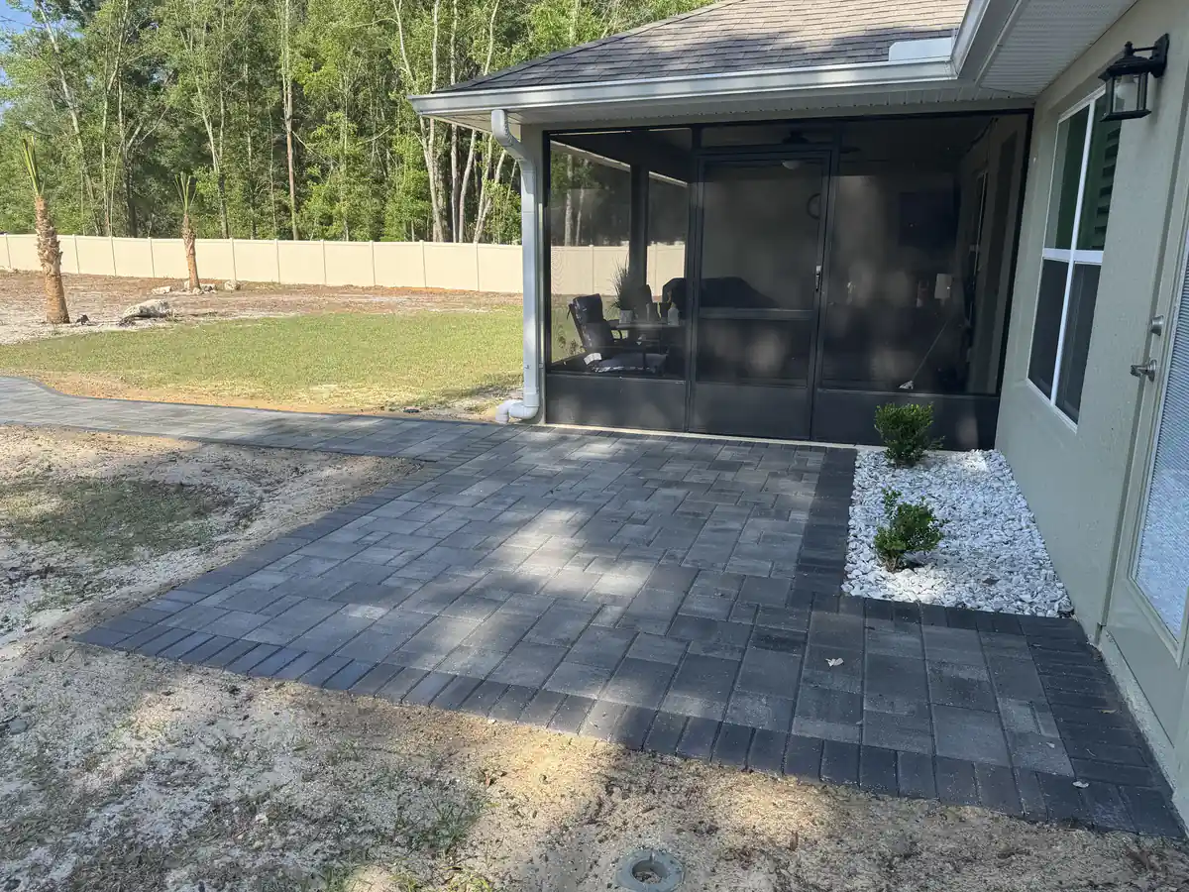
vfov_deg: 56.8
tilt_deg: -13.5
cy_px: 446
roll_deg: -0.5
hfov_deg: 71.6
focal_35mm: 24
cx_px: 594
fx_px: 824
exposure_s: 1/1311
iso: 80
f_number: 1.78
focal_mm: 6.76
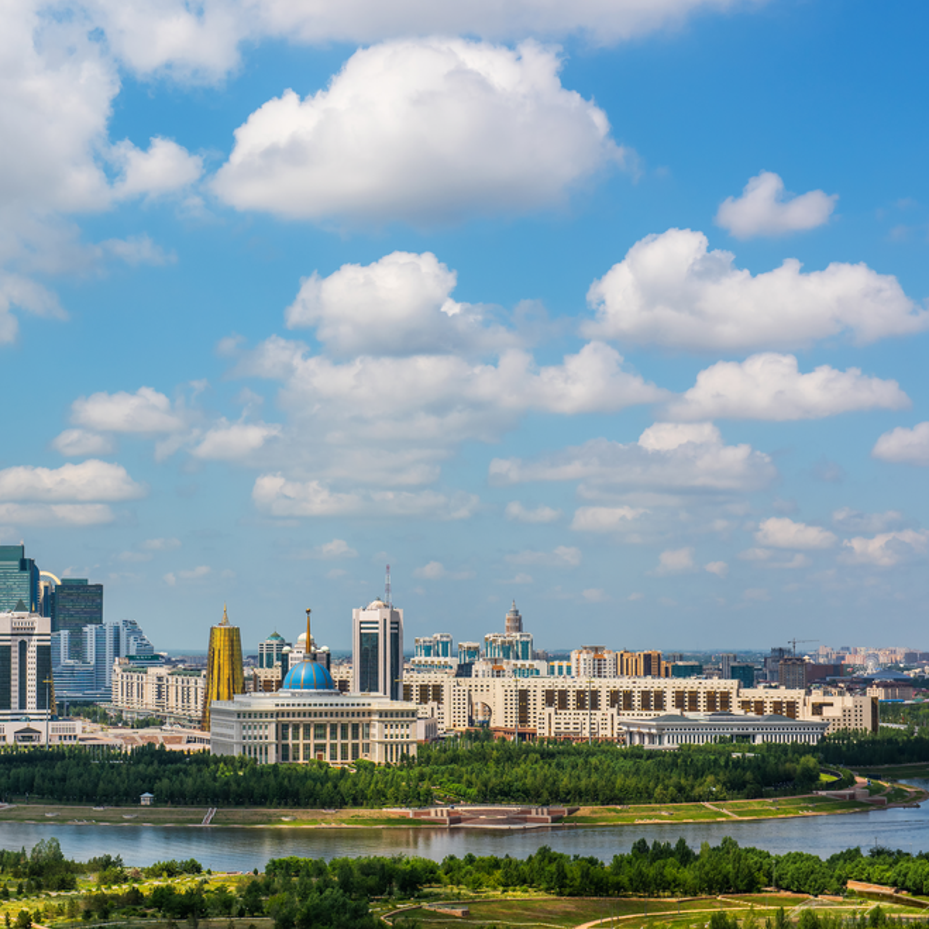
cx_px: 252
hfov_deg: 21.5
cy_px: 460
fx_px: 2429
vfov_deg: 21.7
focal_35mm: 80
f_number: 8
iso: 64
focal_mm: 62
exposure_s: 1/500
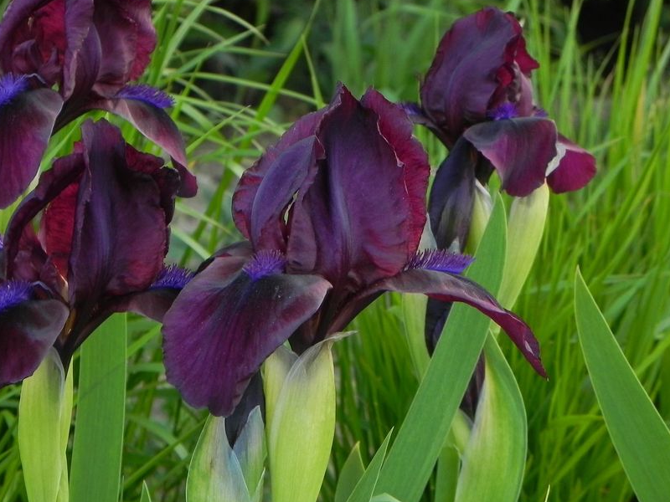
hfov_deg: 11.5
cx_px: 240
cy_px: 175
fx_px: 3329
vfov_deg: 8.6
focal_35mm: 172
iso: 160
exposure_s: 1/20
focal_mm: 23
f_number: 5
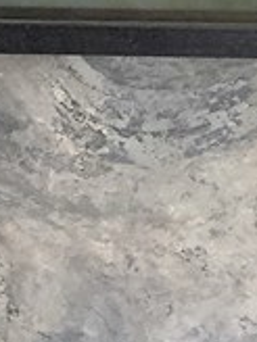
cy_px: -44
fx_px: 1792
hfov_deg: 8.2
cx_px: 38
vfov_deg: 10.8
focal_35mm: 181
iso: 80
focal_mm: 4.15
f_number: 2.2
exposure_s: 1/30
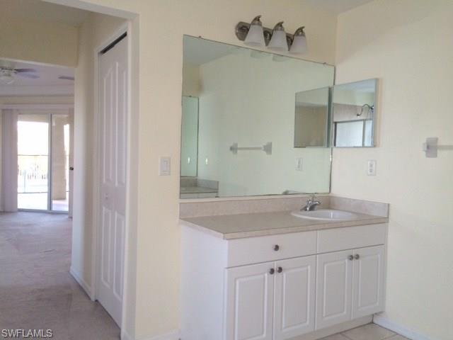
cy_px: 170
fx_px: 380
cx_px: 226
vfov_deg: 48.2
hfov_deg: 61.7
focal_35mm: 29
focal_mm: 4.15
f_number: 2.2
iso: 80
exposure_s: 1/30
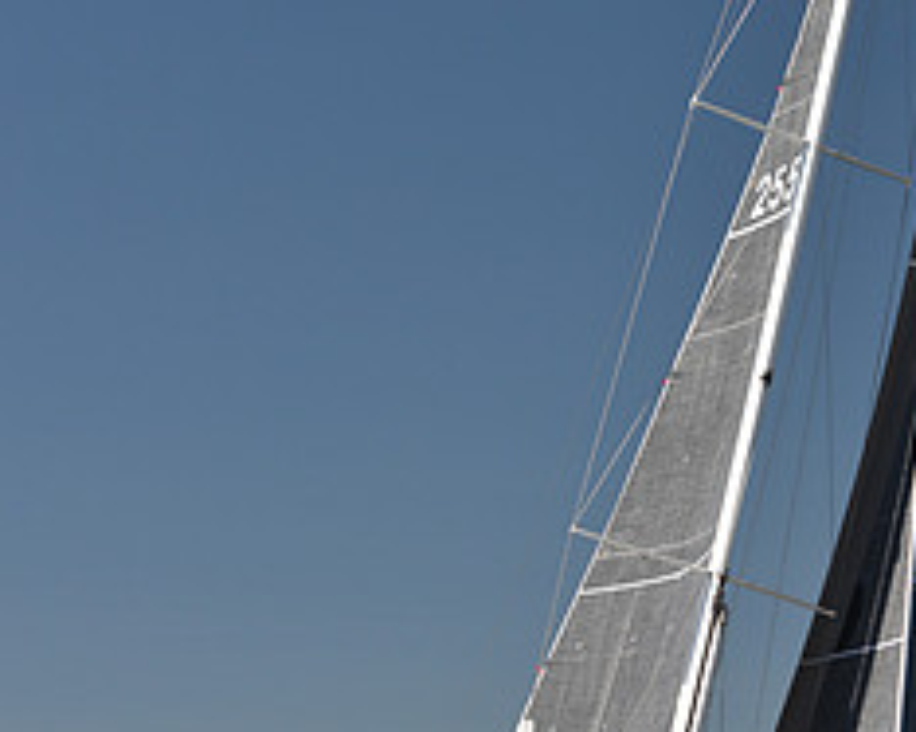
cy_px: 415
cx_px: 718
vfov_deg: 9.5
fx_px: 4417
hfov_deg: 11.8
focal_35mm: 163
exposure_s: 1/1250
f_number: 3.5
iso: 250
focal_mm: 70
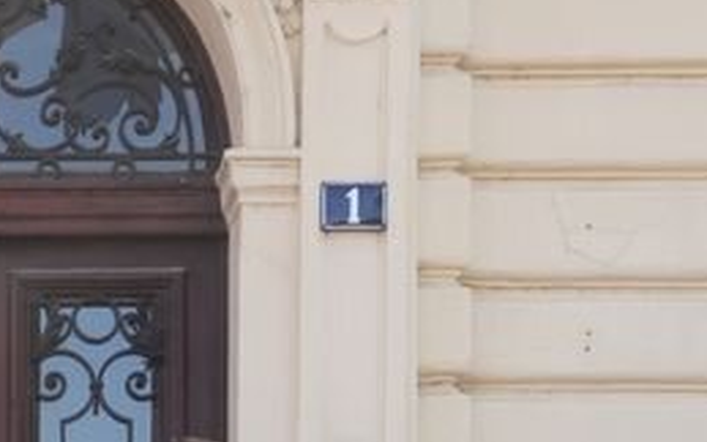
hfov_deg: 14.3
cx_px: -191
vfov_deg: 9.0
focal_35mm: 141
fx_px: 2717
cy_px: 741
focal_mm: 35
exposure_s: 1/100
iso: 100
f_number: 6.3
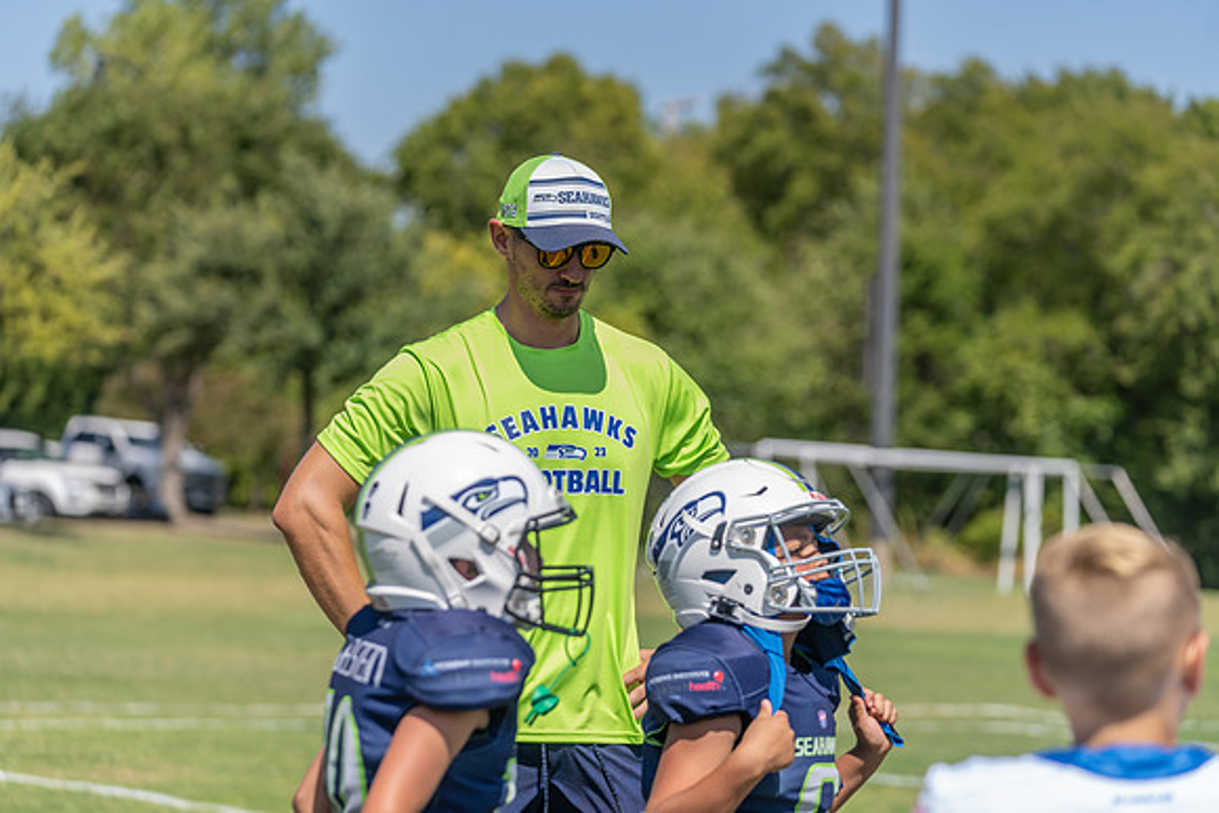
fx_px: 3861
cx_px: 610
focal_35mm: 114
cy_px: 406
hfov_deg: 17.9
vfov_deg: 12.0
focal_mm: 114
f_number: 3.5
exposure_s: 1/1250
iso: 80
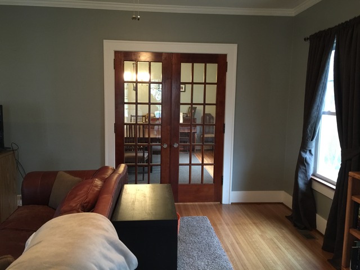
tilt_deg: -5.3
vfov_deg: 48.2
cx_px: 180
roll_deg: -1.1
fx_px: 302
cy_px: 135
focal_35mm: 29
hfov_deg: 61.7
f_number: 2.2
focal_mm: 4.15
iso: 125
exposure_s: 1/8
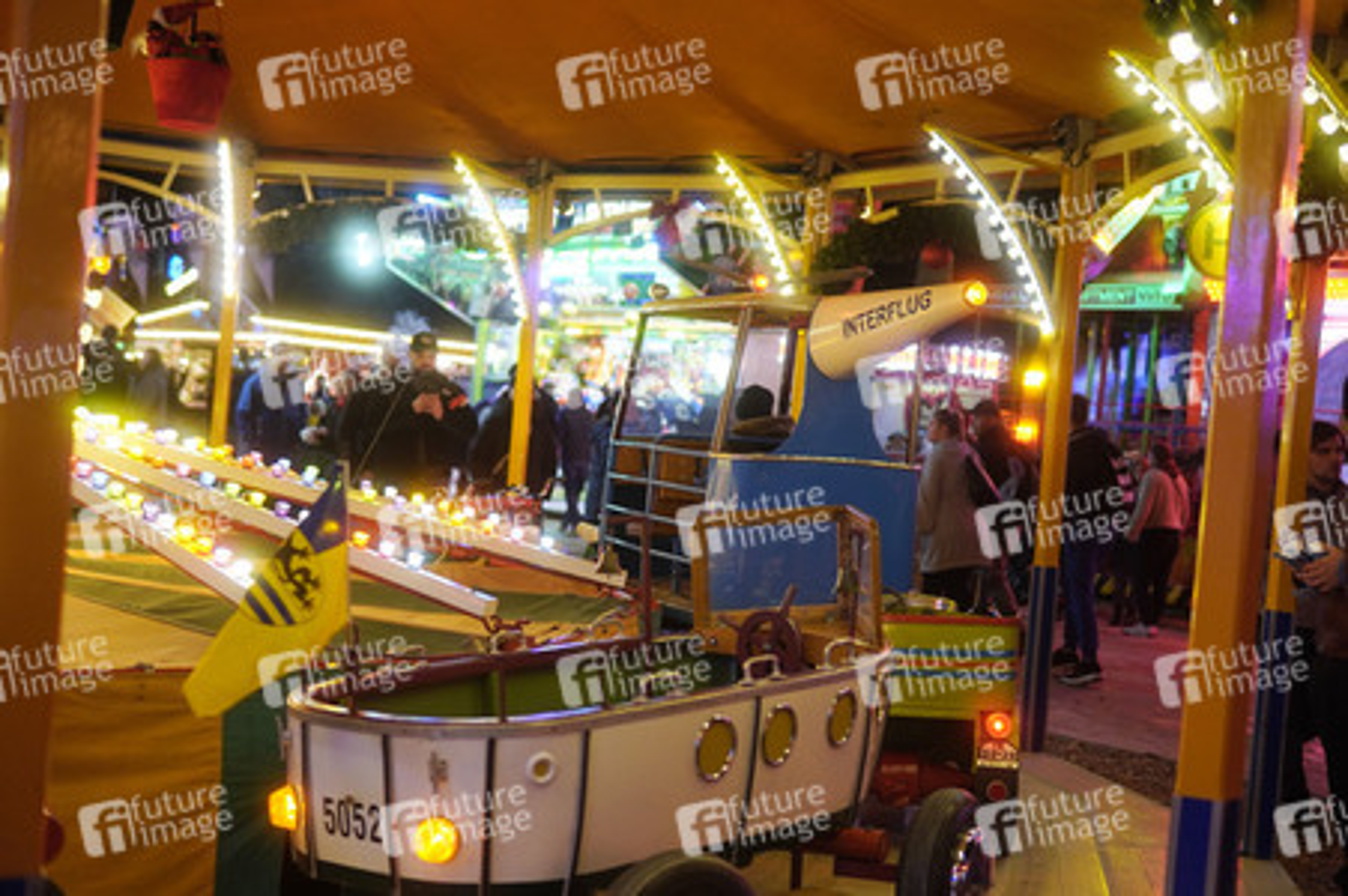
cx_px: 674
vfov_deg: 29.8
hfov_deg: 43.6
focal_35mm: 45
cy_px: 448
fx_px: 1684
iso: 640
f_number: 1.4
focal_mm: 30
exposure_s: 1/250
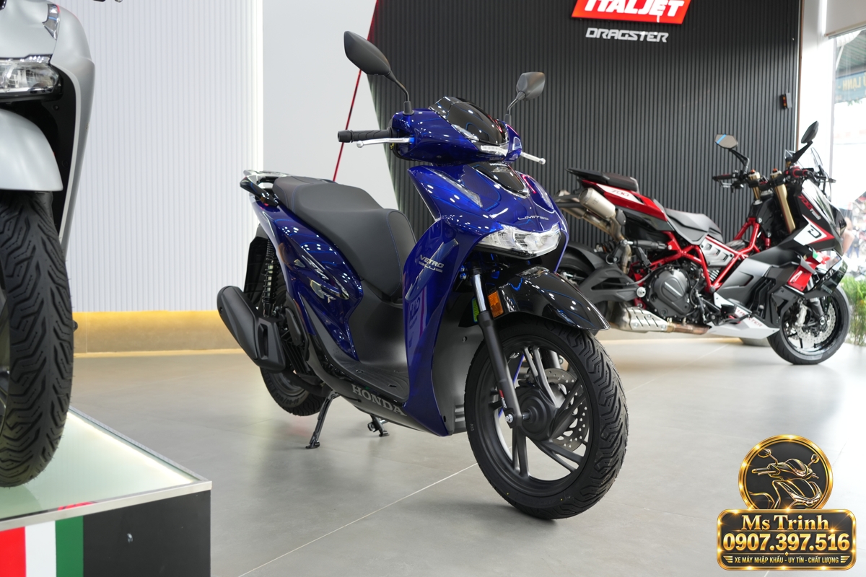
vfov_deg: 37.3
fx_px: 855
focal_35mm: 36
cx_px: 433
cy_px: 288
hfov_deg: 53.7
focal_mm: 23.7
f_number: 2.8
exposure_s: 1/50
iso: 200
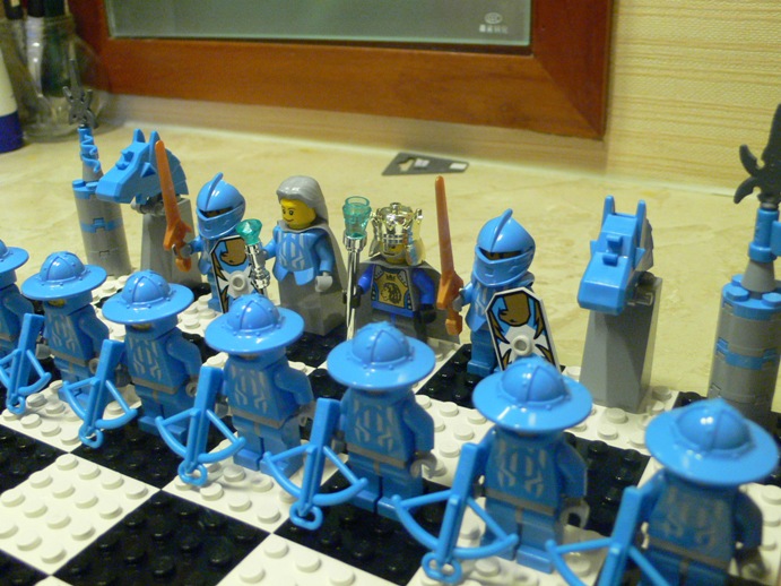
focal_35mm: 34
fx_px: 767
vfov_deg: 41.8
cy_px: 293
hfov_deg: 54.0
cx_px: 390
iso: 200
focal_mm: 6.3
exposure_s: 1/10
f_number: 2.8
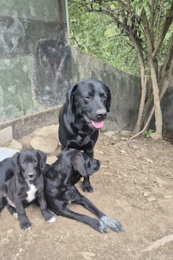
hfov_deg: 44.7
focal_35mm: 29
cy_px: 138
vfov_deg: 63.6
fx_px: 209
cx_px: 69
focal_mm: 5.4
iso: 64
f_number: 1.8
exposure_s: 1/180
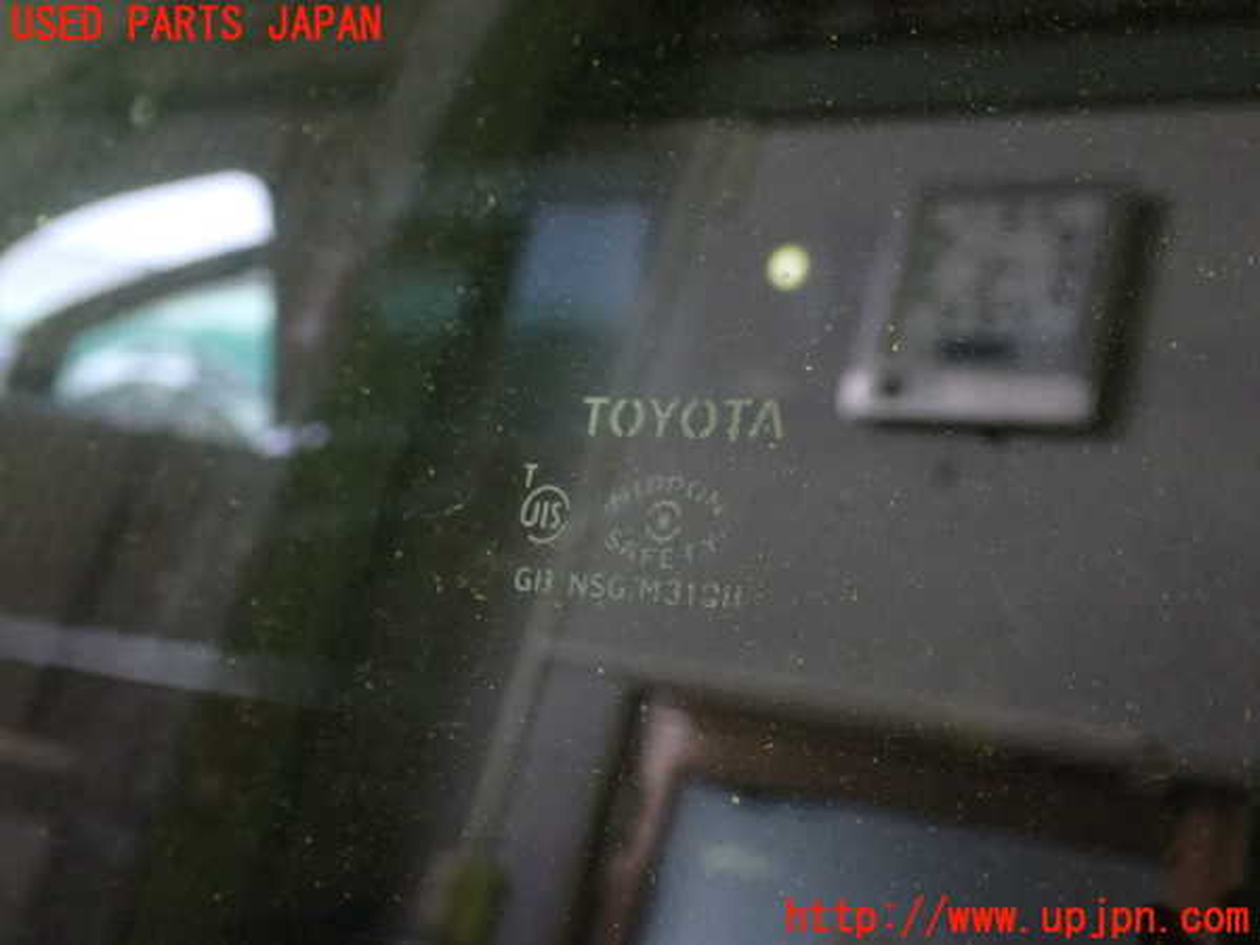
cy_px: 472
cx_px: 630
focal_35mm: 44
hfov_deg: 42.9
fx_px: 1602
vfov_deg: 32.9
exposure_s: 1/10
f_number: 2.9
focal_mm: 7.84
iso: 1600
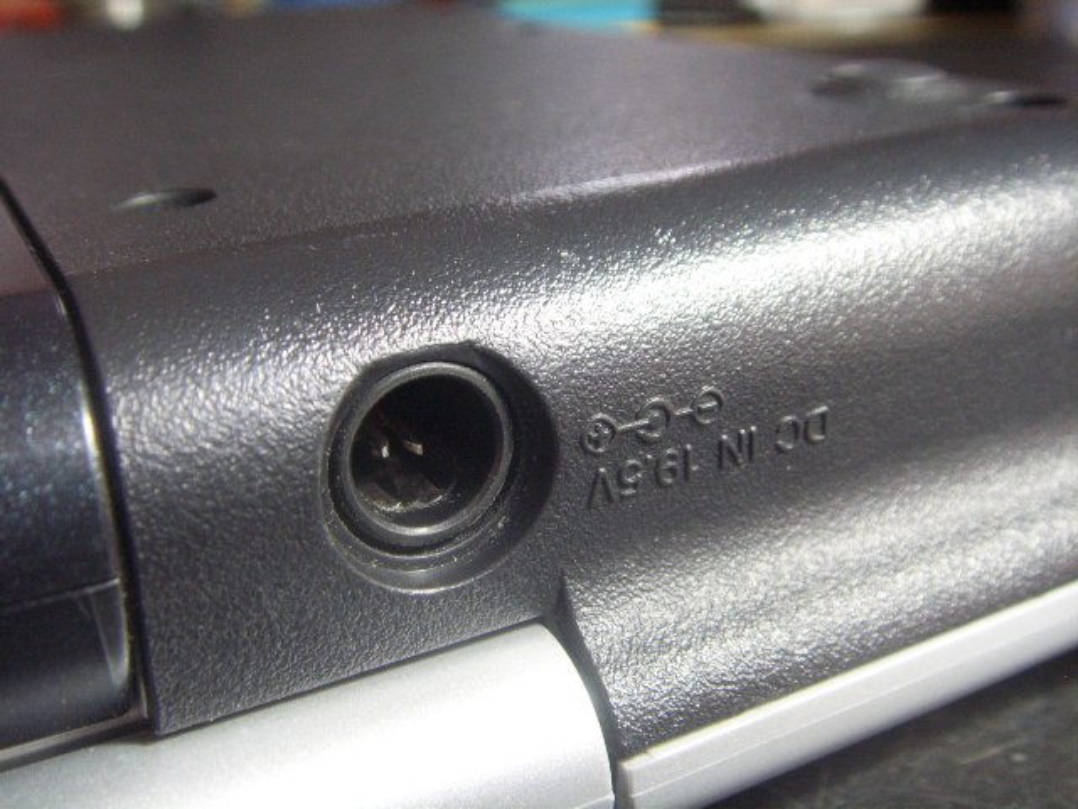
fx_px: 1215
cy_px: 404
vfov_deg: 36.8
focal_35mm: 39
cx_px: 539
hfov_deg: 47.9
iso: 152
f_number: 3.5
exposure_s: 1/4
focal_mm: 6.6
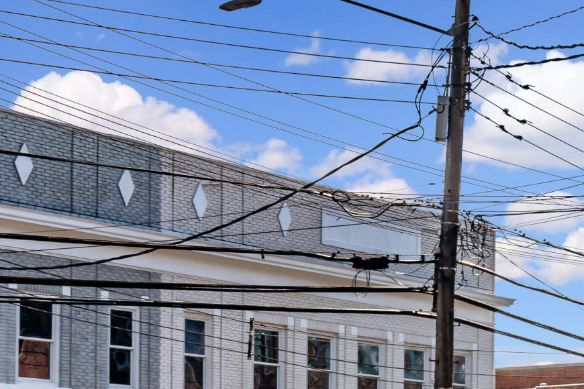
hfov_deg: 20.1
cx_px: 513
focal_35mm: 100
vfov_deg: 13.4
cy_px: 433
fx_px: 1622
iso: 125
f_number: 16
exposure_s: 1/320
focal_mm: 29
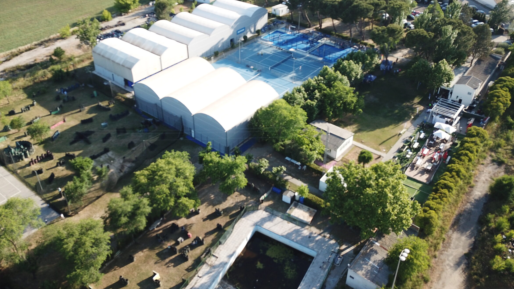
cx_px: 242
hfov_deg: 62.6
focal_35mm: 31
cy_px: 100
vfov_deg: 37.4
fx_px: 423
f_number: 2.2
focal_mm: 4.73
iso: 100
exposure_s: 1/424
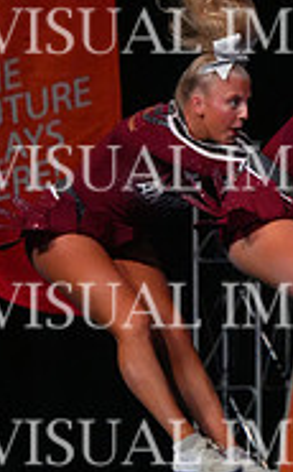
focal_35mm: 704
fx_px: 9030
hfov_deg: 1.9
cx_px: 422
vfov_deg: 3.0
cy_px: 100
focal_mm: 220
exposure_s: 1/1250
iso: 16000
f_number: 5.6
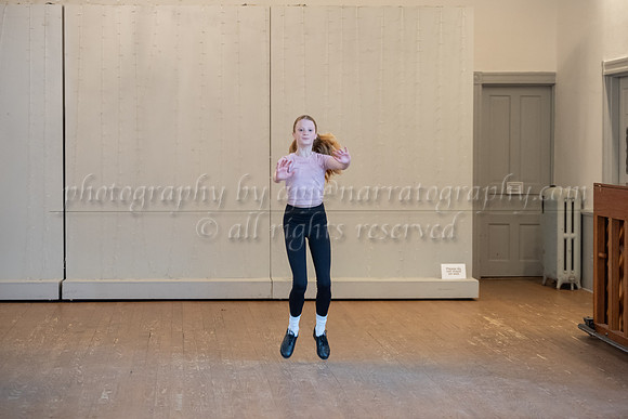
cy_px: 206
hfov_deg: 21.7
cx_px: 308
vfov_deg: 14.5
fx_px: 1642
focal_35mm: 94
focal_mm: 75
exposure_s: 1/200
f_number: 2.8
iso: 1600
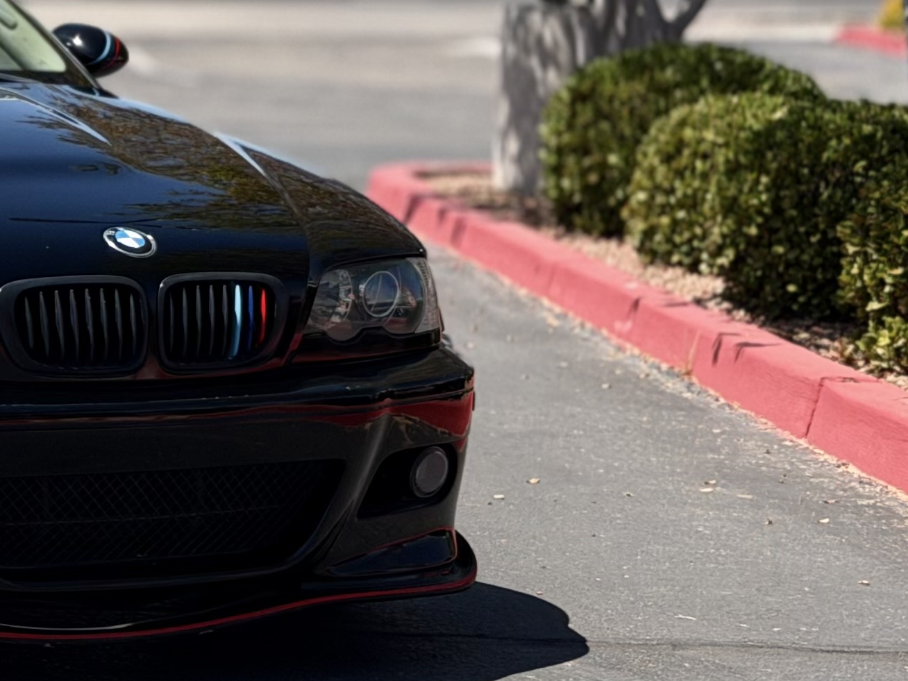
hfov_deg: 12.9
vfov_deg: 10.0
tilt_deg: -4.9
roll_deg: +0.3
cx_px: -299
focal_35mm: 148
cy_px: 149
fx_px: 3882
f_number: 1.78
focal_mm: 6.76
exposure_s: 1/3891
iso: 64
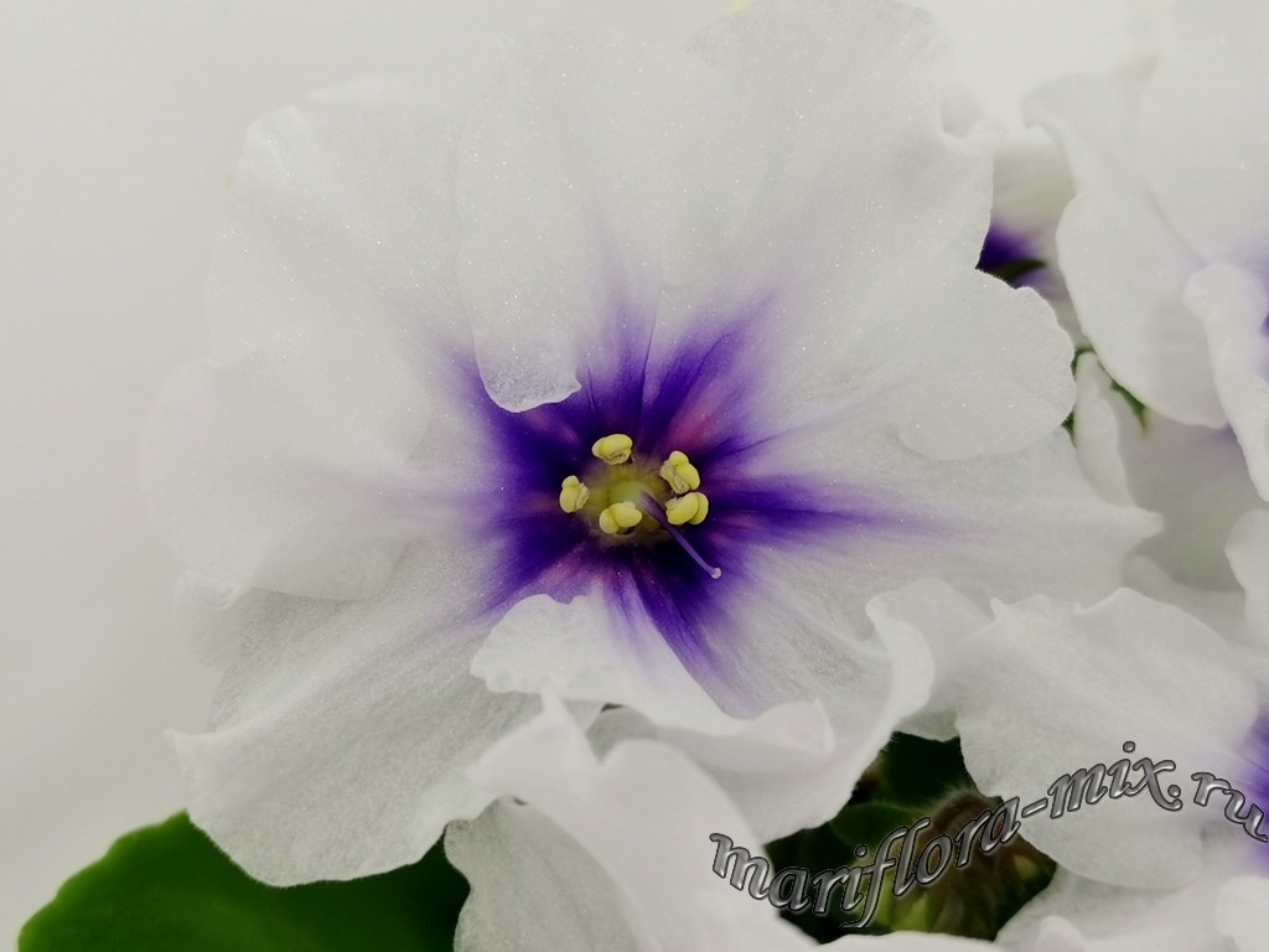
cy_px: 476
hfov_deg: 35.5
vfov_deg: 27.0
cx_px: 634
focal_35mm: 54
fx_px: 1980
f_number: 4
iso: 50
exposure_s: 1/225
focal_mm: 5.58
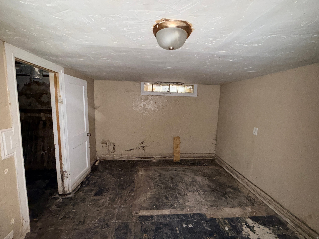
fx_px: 129
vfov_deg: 85.7
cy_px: 120
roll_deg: +0.4
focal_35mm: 14
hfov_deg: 102.1
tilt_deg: -6.8
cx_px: 160
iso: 320
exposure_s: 1/22
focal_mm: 2.22
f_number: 2.2
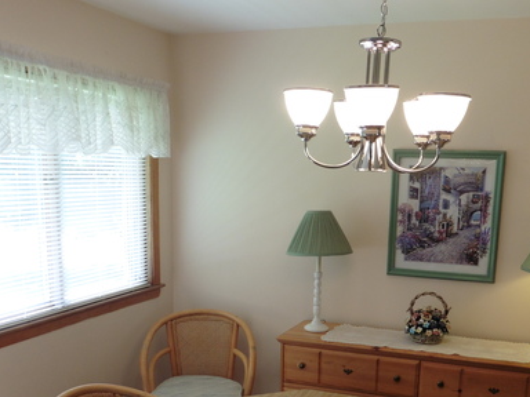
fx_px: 612
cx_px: 297
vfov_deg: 35.0
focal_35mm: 40
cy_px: 309
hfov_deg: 46.7
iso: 100
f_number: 4
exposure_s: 1/30
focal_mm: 4.3
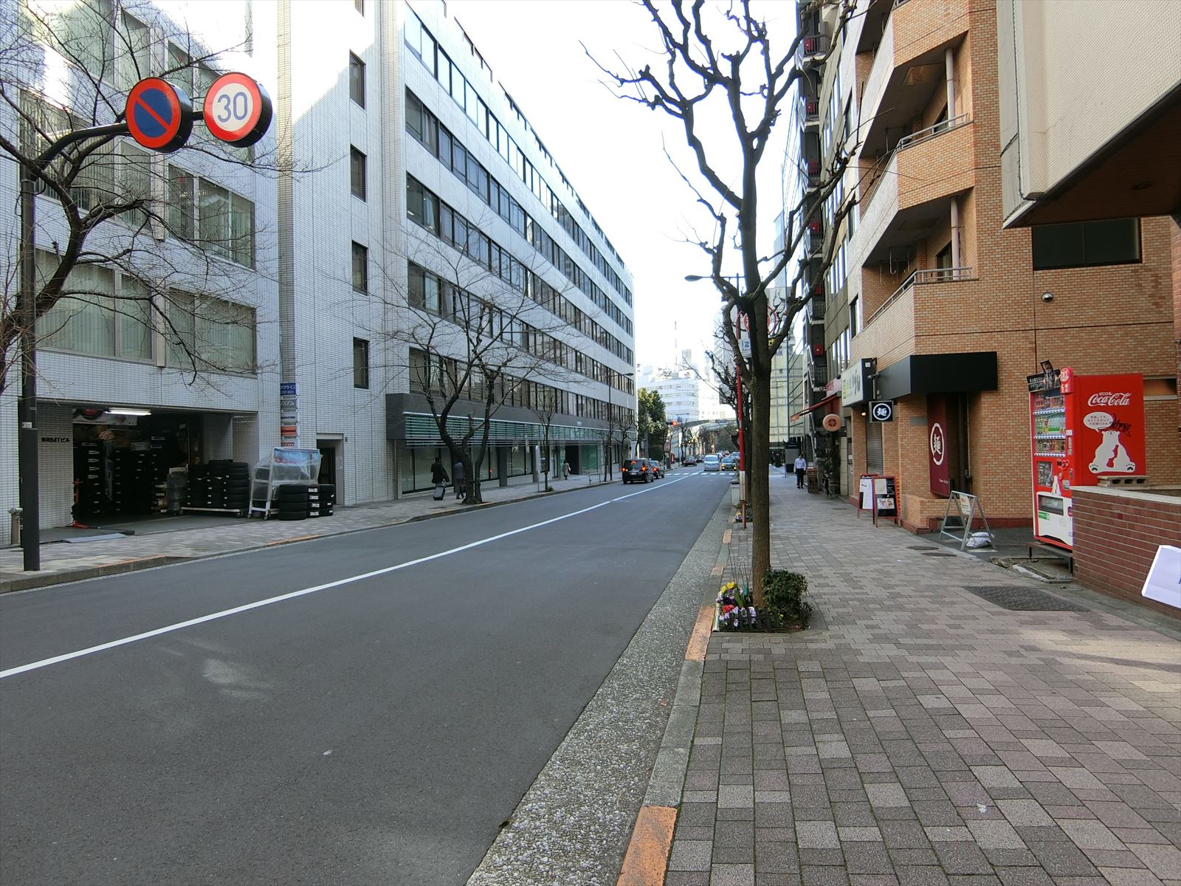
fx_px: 648
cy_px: 443
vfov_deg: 68.7
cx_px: 590
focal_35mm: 19
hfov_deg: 84.7
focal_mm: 4.06
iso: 80
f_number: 2.7
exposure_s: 1/320
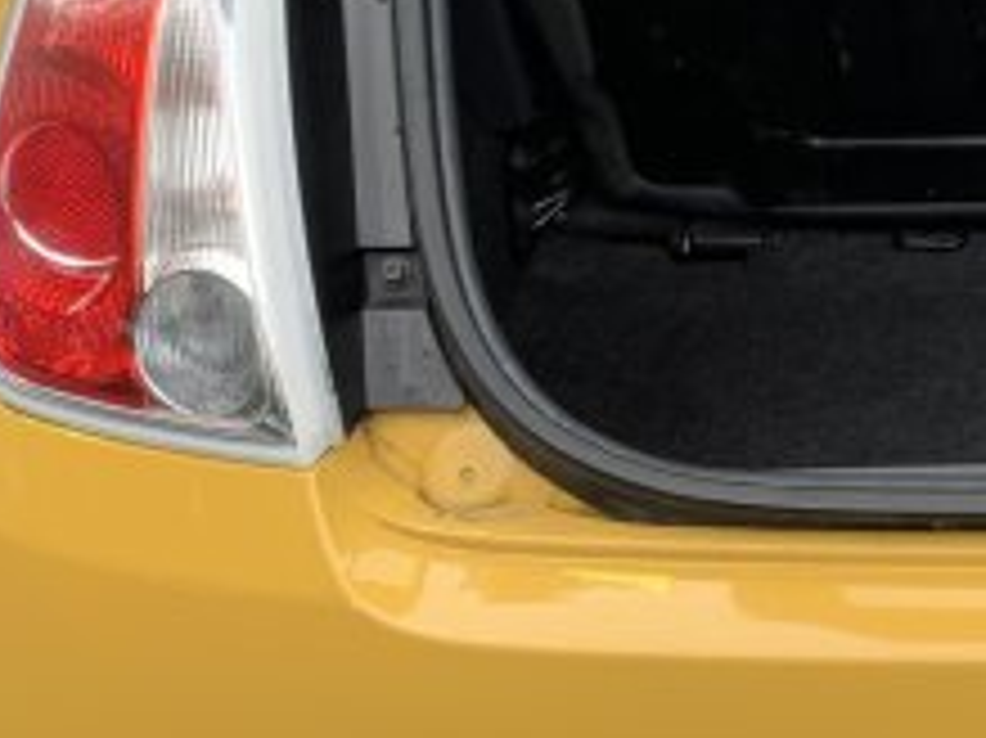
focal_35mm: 107
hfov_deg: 16.9
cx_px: 1405
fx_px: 3046
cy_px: 52
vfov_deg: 13.7
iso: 32
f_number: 1.8
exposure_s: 1/121
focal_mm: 4.25
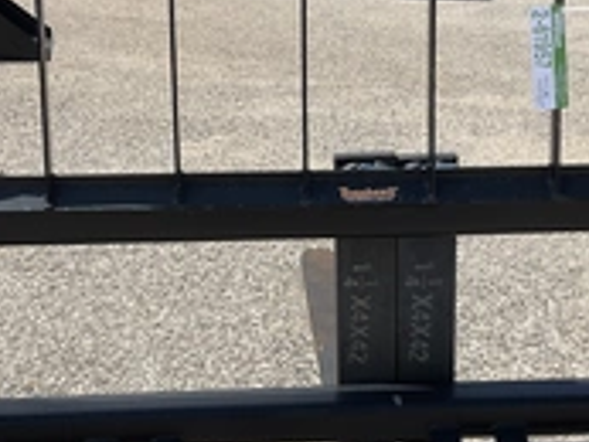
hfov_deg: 28.9
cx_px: 320
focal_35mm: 67
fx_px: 1141
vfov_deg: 22.0
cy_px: 238
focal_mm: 3
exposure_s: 1/2427
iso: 25
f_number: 1.8
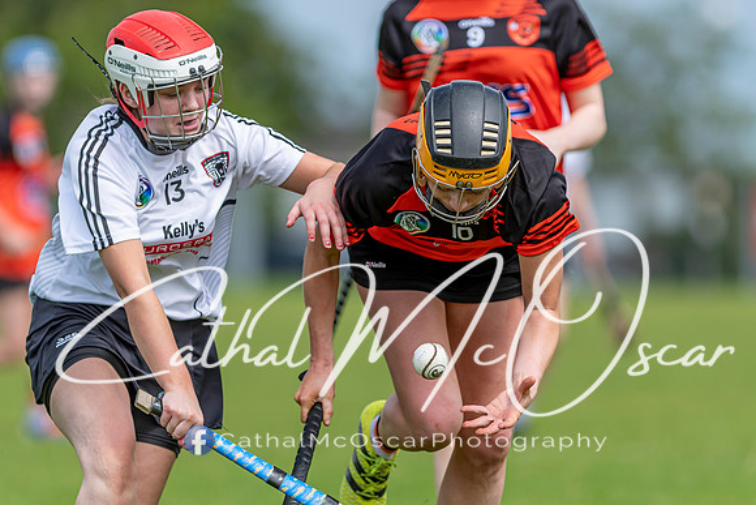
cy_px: 252
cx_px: 378
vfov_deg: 3.0
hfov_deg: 4.5
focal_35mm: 460
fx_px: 9670
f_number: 2.8
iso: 100
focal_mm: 300
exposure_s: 1/2000
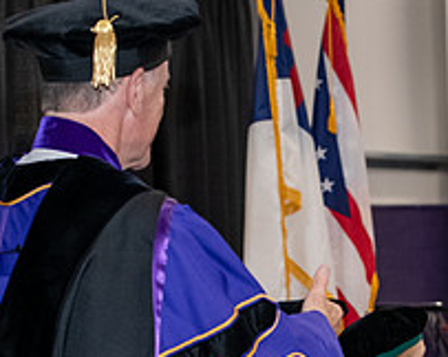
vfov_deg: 8.2
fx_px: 2490
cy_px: 285
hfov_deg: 10.2
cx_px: 424
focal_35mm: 188
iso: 2500
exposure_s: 1/200
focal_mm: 70
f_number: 5
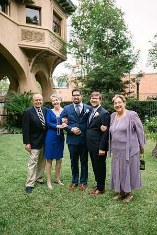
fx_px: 229
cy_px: 118
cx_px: 78
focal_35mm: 35
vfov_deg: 54.4
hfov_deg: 37.9
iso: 100
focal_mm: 35
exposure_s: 1/2000
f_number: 1.4
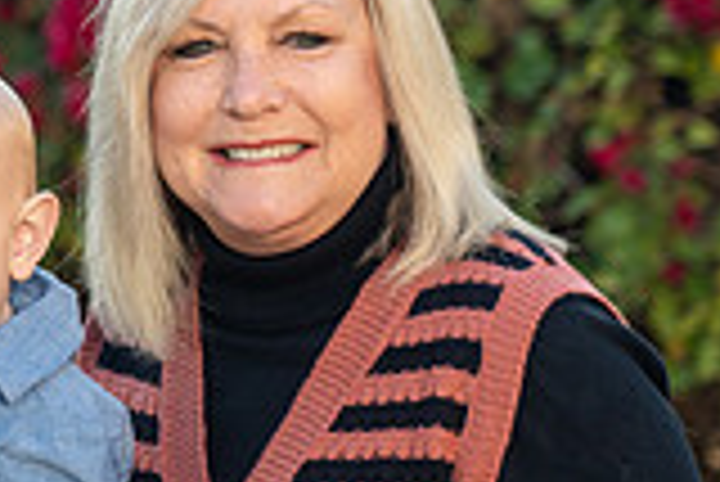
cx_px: -378
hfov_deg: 5.4
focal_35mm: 380
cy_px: 151
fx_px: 7607
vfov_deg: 3.6
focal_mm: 105
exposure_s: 1/200
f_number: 4
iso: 160
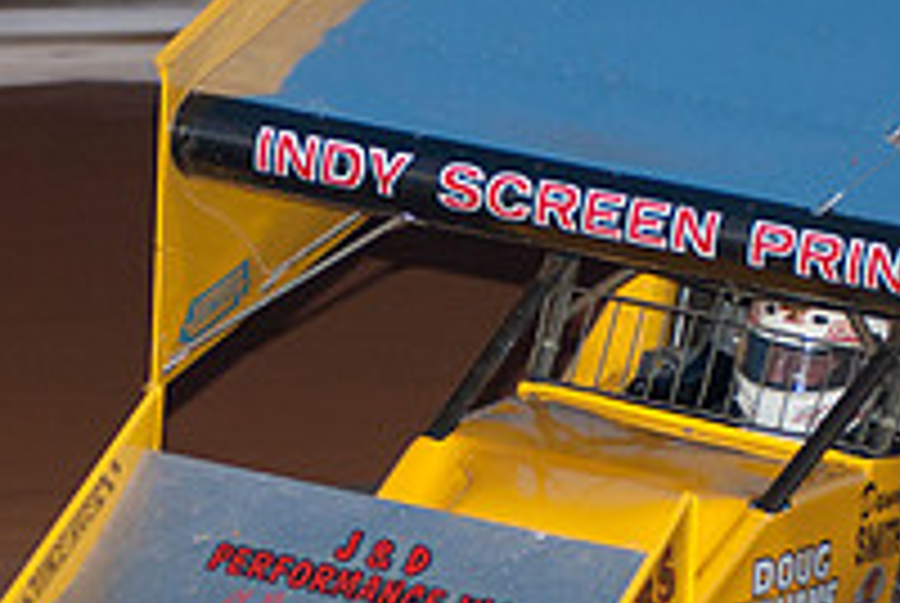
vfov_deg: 3.7
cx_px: 310
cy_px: 536
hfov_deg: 5.5
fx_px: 9364
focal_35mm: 374
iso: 250
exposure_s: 1/250
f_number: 3.2
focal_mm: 86
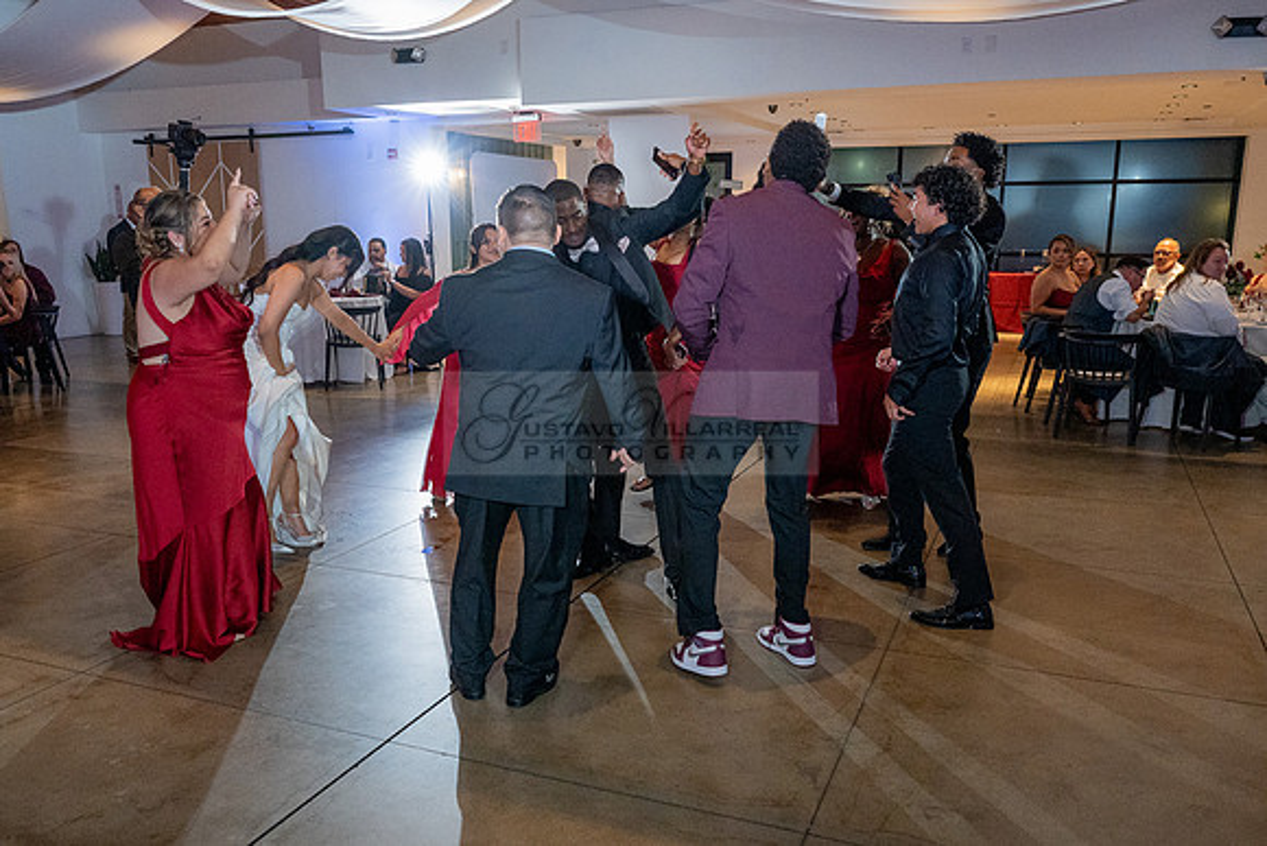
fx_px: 1049
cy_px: 452
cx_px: 630
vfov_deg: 43.9
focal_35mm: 30
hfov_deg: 62.2
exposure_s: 1/200
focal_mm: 24
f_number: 4
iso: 3200
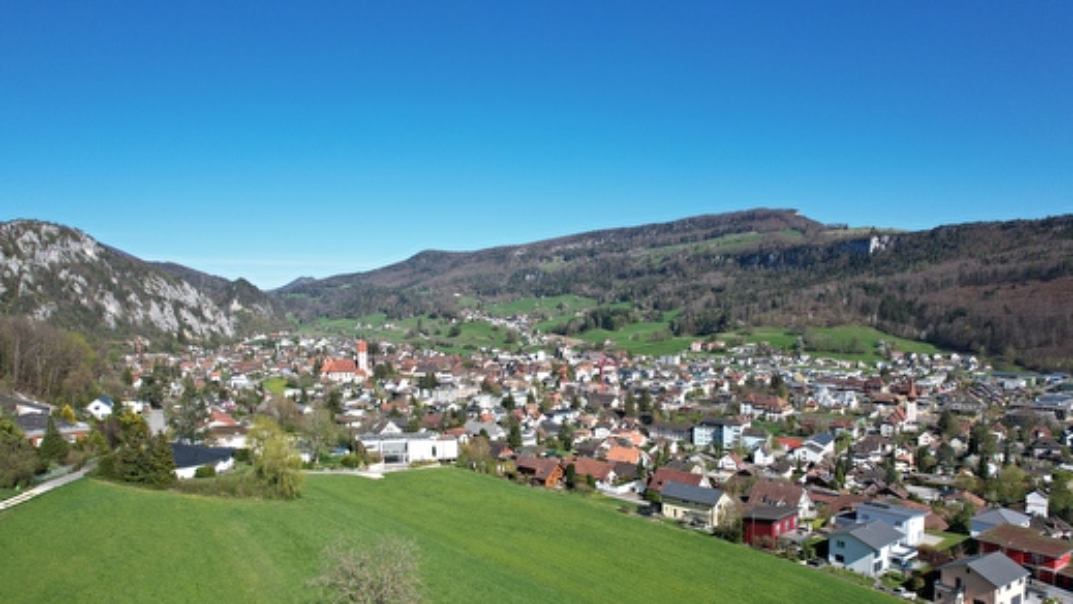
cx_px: 521
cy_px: 360
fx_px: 683
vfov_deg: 47.4
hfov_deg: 76.3
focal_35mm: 24
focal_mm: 8.38
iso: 110
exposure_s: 1/1600
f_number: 2.8
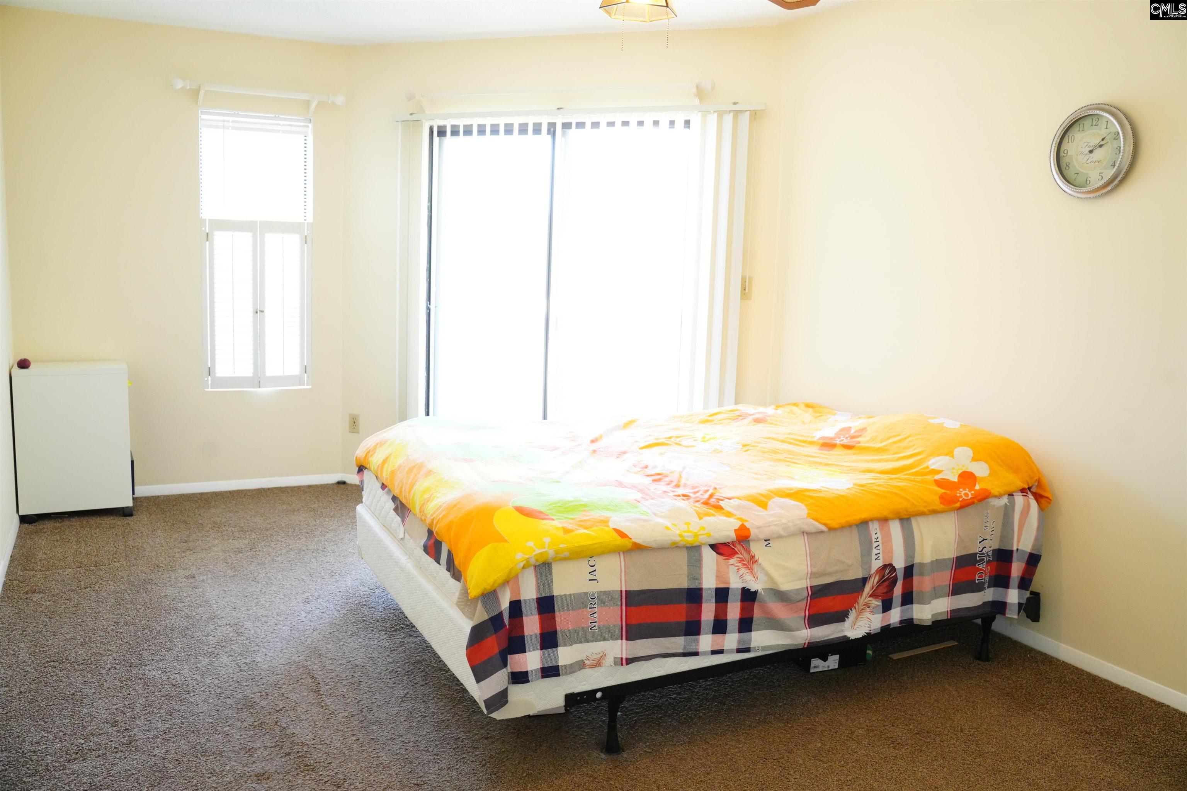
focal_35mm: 30
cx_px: 594
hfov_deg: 61.9
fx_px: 989
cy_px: 396
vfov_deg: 43.6
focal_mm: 30
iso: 6400
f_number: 5.6
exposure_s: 1/200
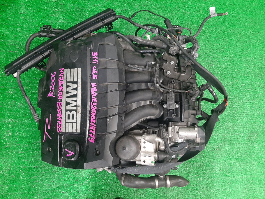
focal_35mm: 26
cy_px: 100
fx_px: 199
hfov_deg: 67.3
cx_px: 132
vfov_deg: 53.1
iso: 176
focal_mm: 3.93
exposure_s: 1/50
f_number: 1.7
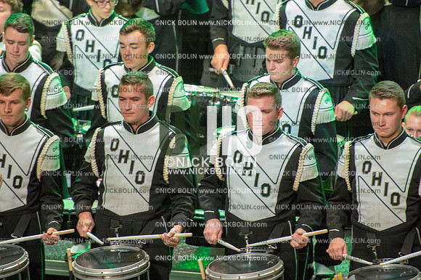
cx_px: 210
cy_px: 140
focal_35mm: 400
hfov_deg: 5.2
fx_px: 4675
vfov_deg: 3.4
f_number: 5.6
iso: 8000
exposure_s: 1/320
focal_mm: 400
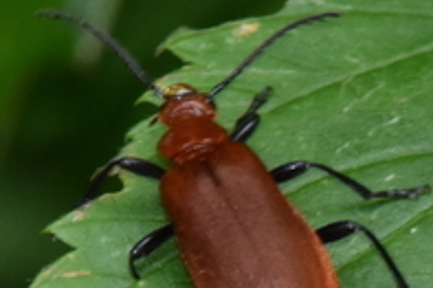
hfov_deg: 0.9
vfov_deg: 0.6
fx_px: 26414
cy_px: 303
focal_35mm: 2198
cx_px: 259
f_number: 20
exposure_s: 1/125
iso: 1600
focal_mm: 300
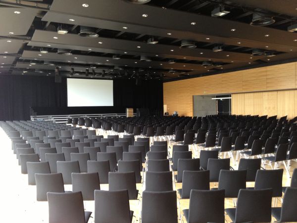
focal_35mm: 35
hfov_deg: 52.6
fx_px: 300
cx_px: 148
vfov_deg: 40.7
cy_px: 112
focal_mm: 4.28
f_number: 2.4
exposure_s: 1/20
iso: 125
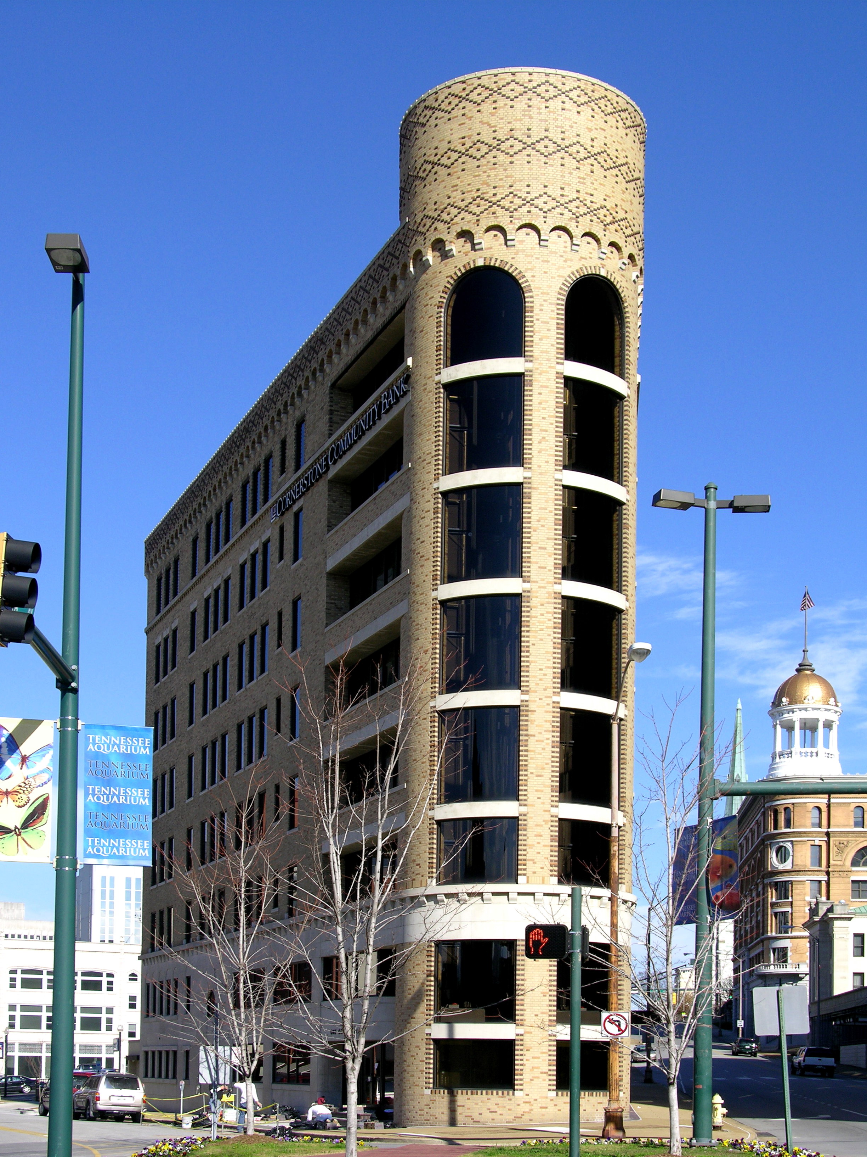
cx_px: 434
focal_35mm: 54
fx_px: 1803
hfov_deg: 27.0
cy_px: 578
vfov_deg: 35.5
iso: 50
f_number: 5.5
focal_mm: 13.7
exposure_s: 1/275
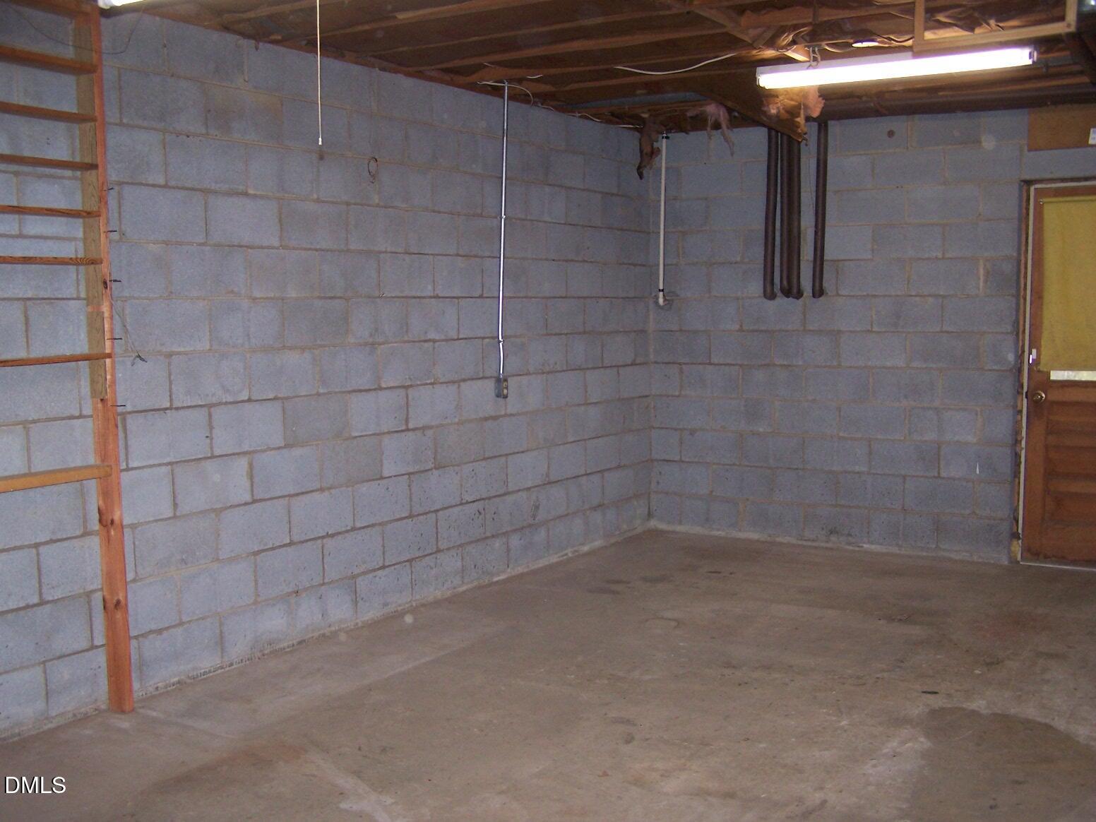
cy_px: 411
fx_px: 1203
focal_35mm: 38
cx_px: 548
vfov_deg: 37.7
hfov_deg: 49.0
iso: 140
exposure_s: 1/60
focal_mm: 6.3
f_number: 2.8
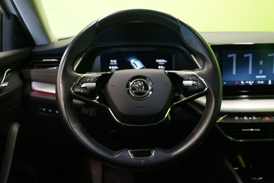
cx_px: 137
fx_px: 228
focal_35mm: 30
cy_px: 92
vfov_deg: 43.6
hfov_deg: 61.9
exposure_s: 1/20
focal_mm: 30
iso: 1250
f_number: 5
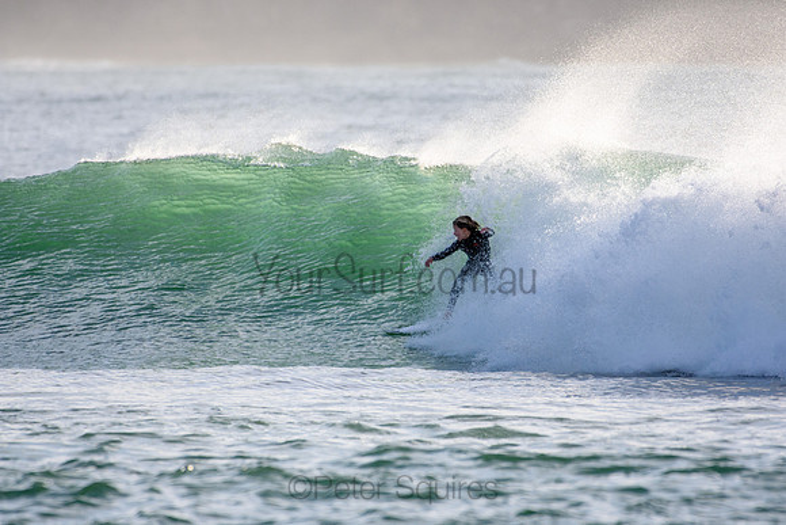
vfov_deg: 1.8
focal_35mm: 750
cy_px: 262
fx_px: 16378
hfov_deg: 2.7
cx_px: 393
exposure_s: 1/2500
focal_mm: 500
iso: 560
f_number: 5.6
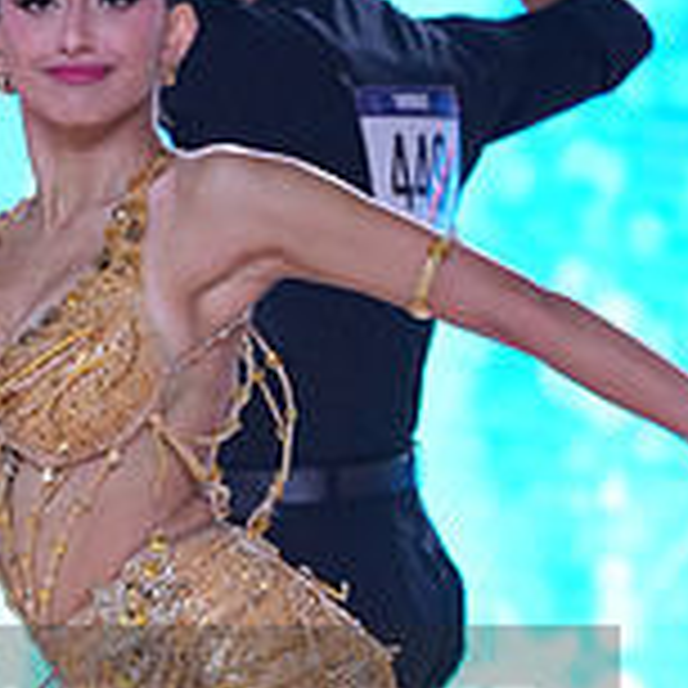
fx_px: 12547
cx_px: 2
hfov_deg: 3.1
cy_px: 778
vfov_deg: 3.1
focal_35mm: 558
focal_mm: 173
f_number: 5.6
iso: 1600
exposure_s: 1/400
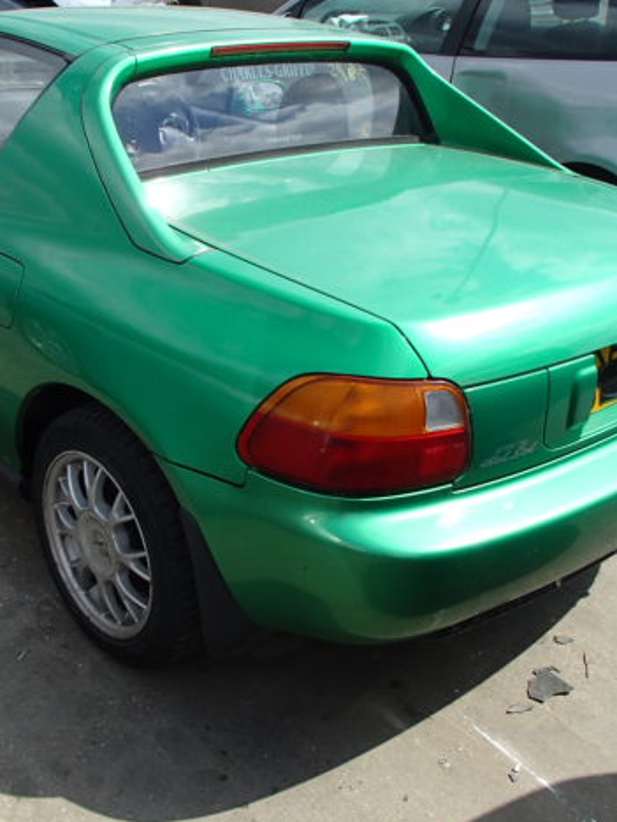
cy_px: 411
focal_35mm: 41
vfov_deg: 45.8
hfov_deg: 35.0
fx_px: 974
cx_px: 239
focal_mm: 5.4
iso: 100
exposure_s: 1/640
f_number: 4.1
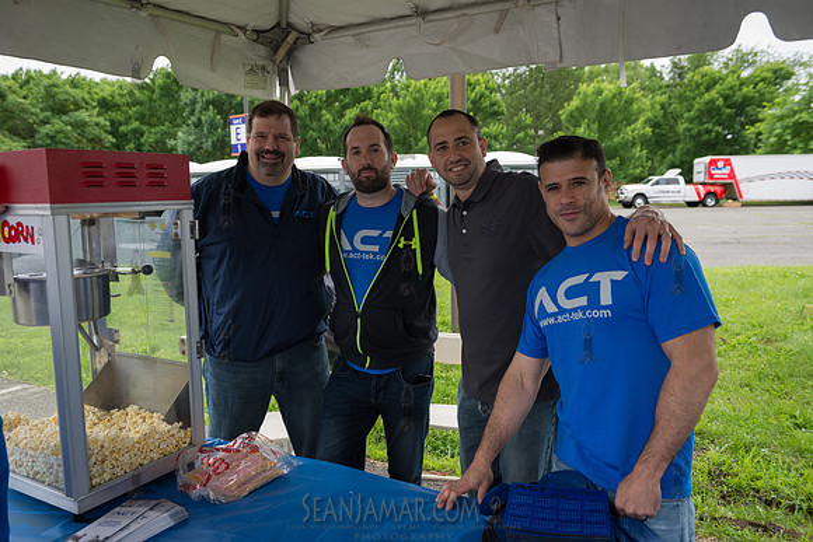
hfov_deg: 63.6
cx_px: 406
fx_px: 655
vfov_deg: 45.0
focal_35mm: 29
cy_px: 271
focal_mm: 29
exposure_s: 1/320
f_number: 4.5
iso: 200
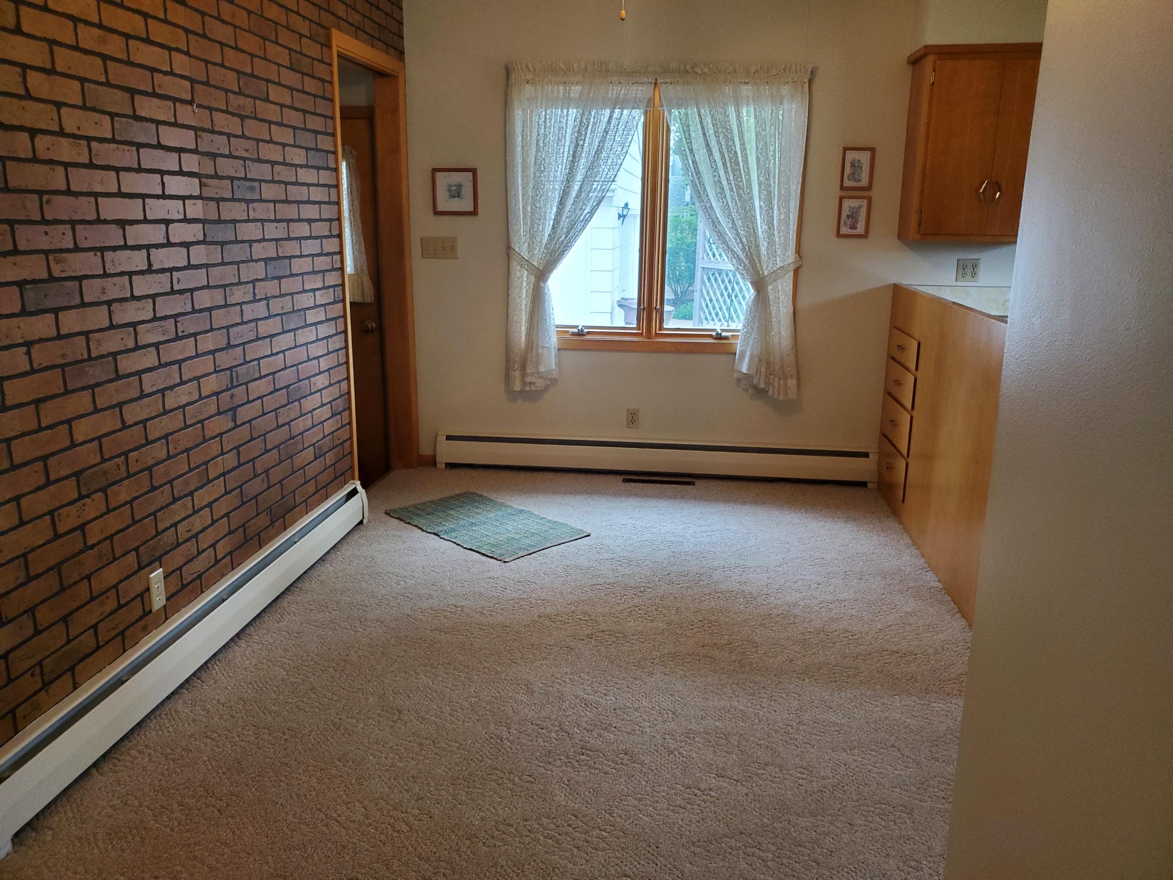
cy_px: 440
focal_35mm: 26
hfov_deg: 67.3
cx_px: 586
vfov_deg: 53.1
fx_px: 881
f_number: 2.4
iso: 250
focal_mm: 4.3
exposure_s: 1/120
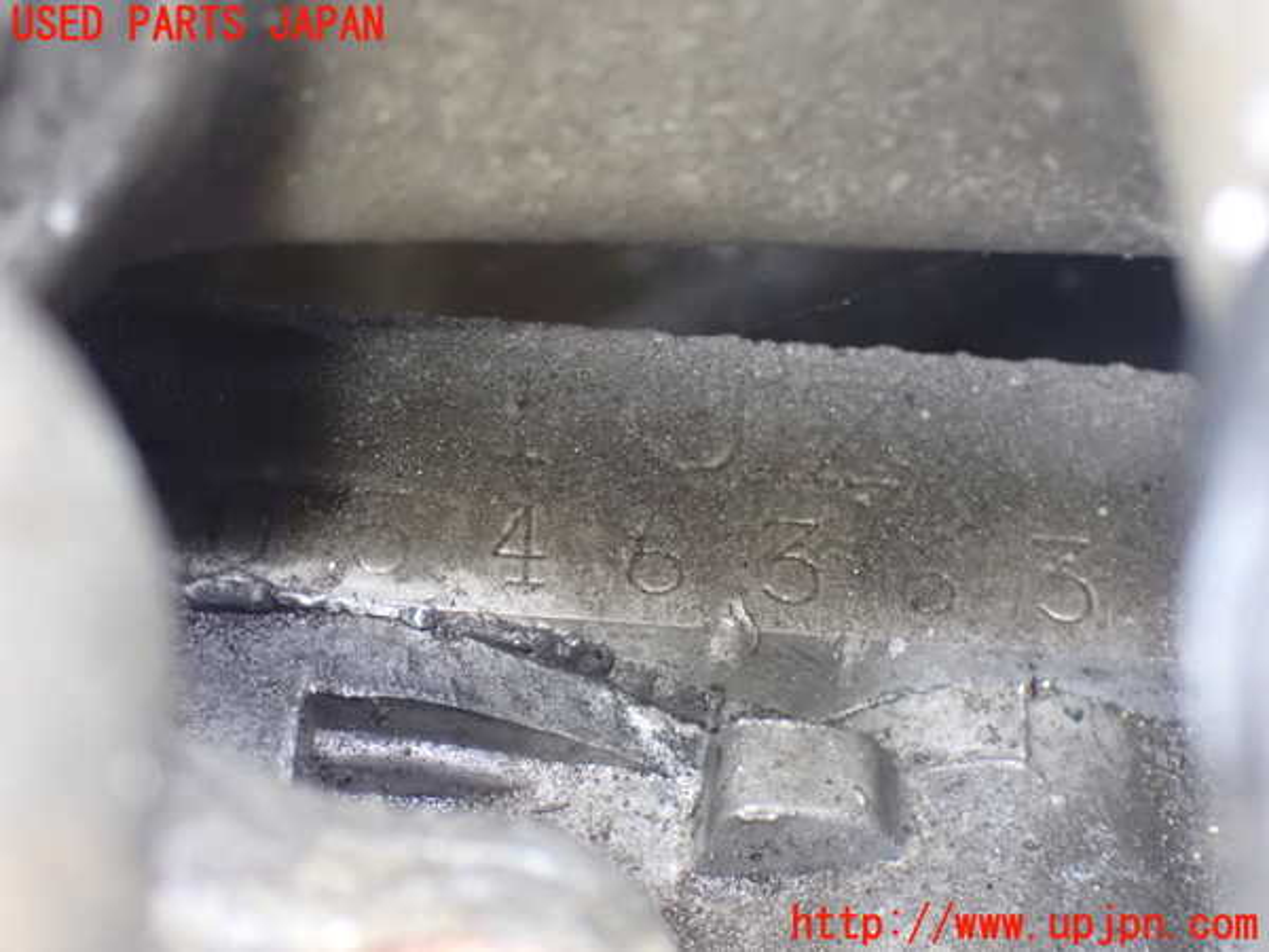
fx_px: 2823
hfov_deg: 25.3
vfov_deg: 19.1
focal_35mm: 77
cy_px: 476
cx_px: 634
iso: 1600
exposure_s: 1/40
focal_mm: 13.65
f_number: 4.1
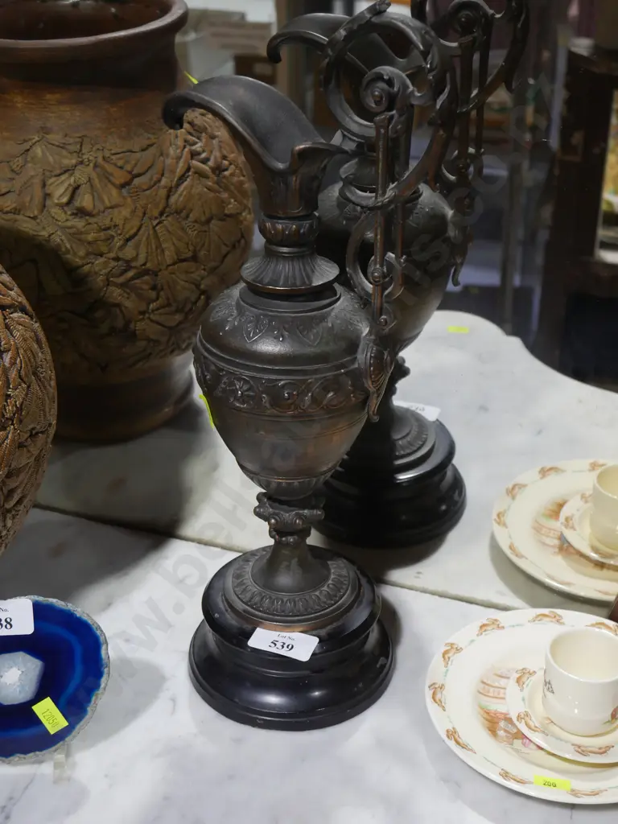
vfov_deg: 38.2
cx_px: 309
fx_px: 1190
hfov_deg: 29.1
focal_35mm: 50
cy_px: 412
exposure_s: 1/60
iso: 640
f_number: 5.3
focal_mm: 25
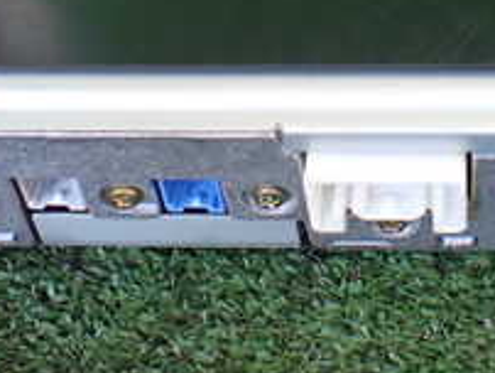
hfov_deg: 21.6
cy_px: -71
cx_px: 429
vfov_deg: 16.0
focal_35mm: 89
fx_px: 1274
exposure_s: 1/60
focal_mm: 5.4
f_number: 2.3
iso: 800
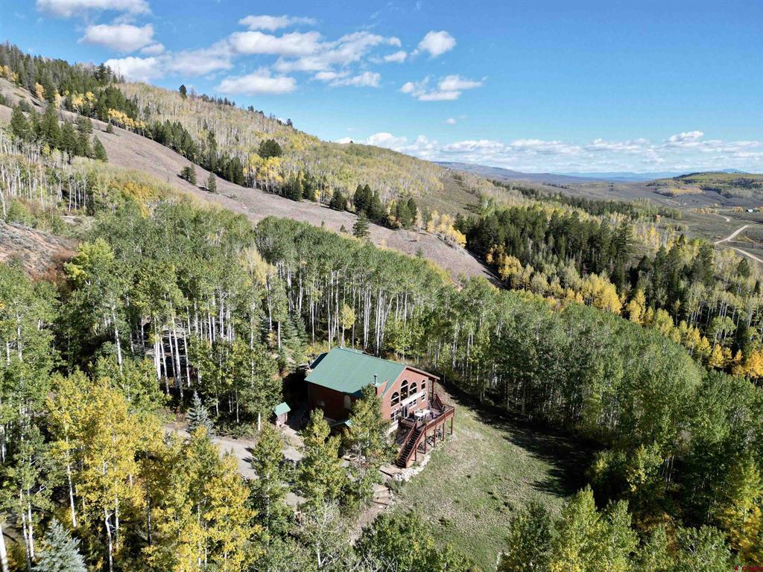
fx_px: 529
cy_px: 286
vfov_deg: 56.8
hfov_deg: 71.6
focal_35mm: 24
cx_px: 382
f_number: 1.7
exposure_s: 1/2000
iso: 120
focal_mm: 6.72
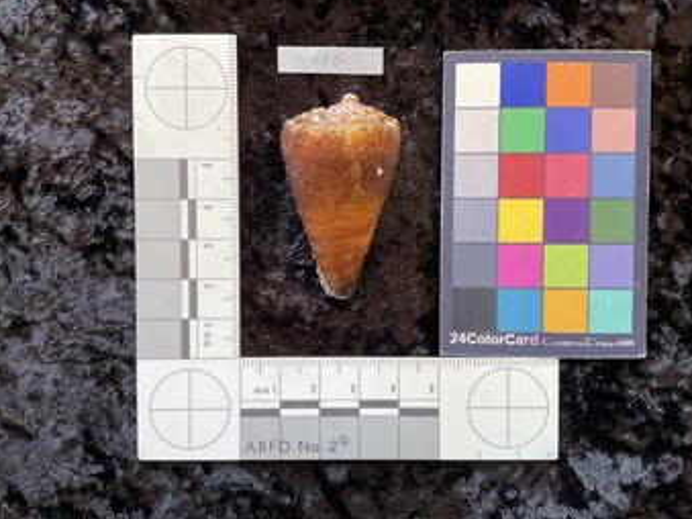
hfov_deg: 60.0
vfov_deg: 46.8
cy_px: 252
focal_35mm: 30
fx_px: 600
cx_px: 349
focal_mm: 3
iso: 50
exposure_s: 1/60
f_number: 1.8
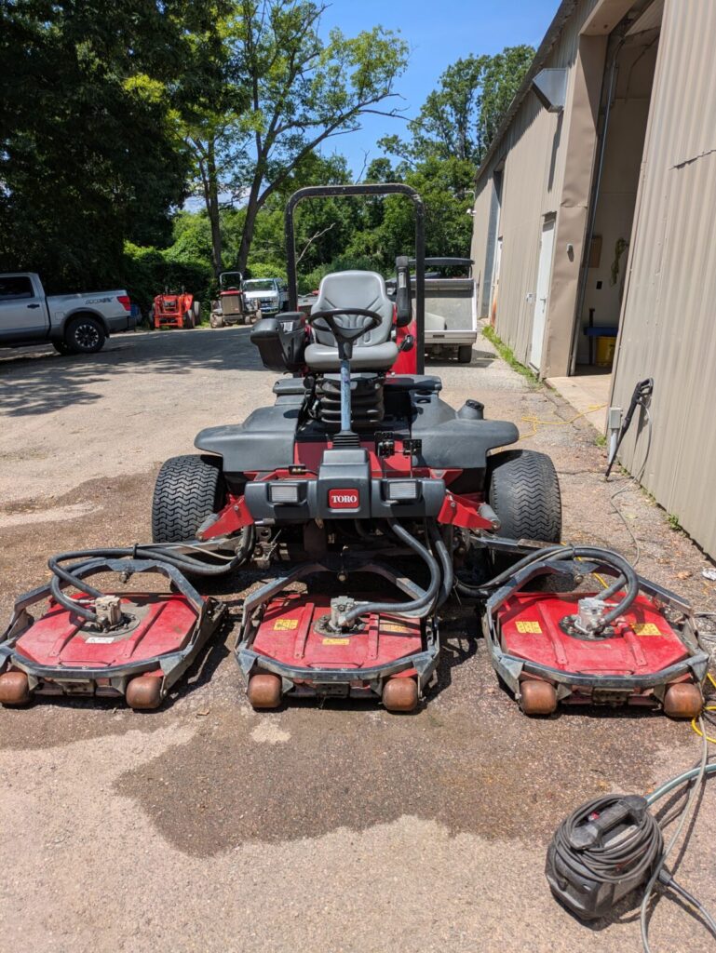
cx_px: 358
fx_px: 689
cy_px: 476
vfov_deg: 69.4
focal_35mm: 25
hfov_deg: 54.9
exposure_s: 1/1733
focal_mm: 5.43
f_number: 1.89
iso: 48
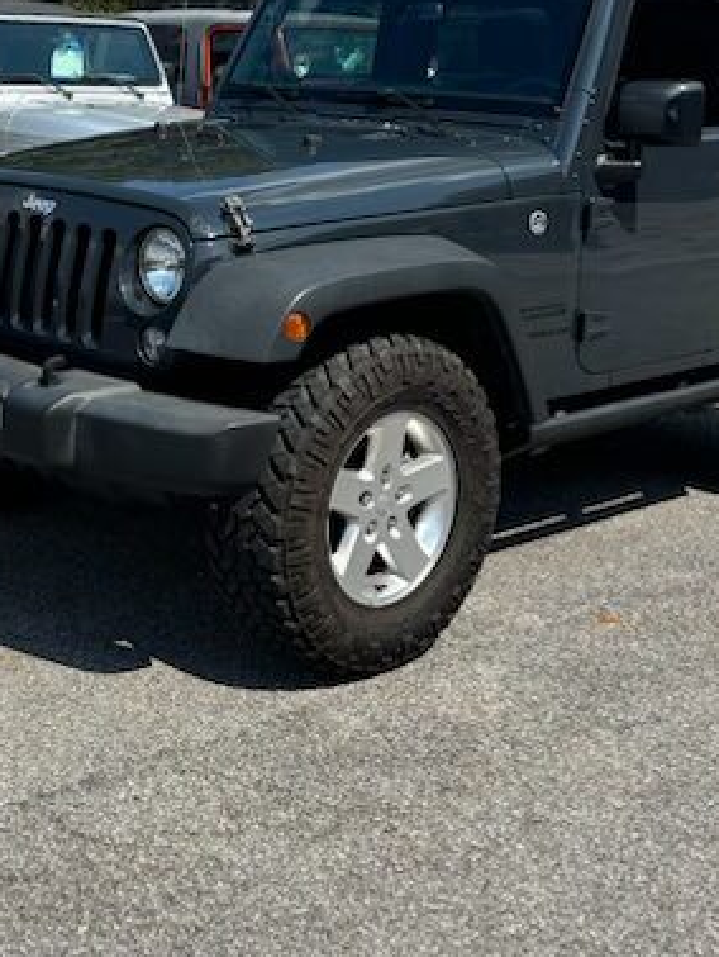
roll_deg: -1.0
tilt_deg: -5.9
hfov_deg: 26.3
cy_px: 228
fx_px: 1521
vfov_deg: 34.1
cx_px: 205
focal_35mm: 55
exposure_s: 1/3021
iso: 50
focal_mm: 5.96
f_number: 1.6
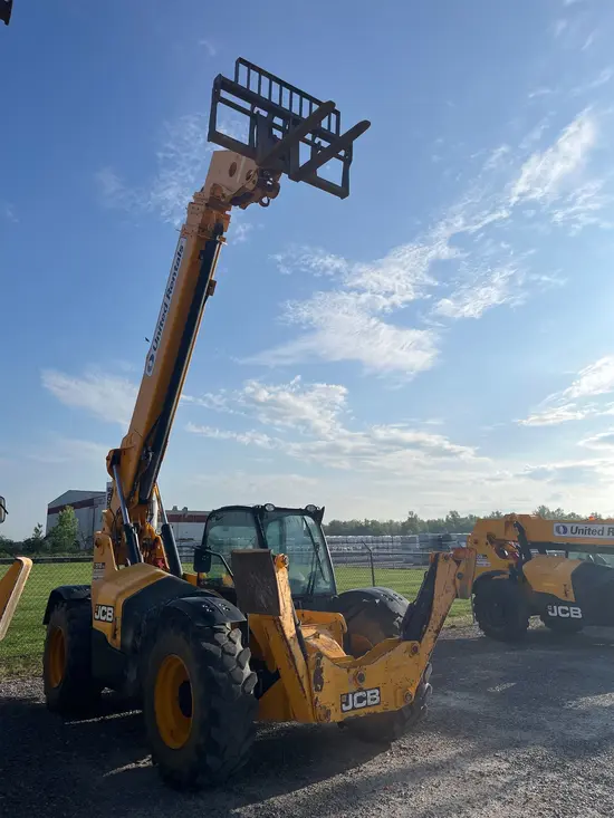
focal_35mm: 26
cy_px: 409
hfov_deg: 53.1
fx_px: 615
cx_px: 307
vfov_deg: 67.3
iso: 50
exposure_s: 1/6897
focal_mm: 5.1
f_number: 1.6
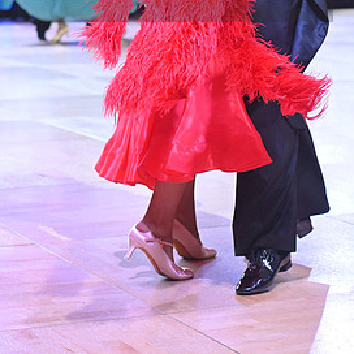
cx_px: 154
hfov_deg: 12.8
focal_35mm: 136
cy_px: -21
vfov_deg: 12.6
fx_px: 1574
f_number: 4.5
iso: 4000
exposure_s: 1/400
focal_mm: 75
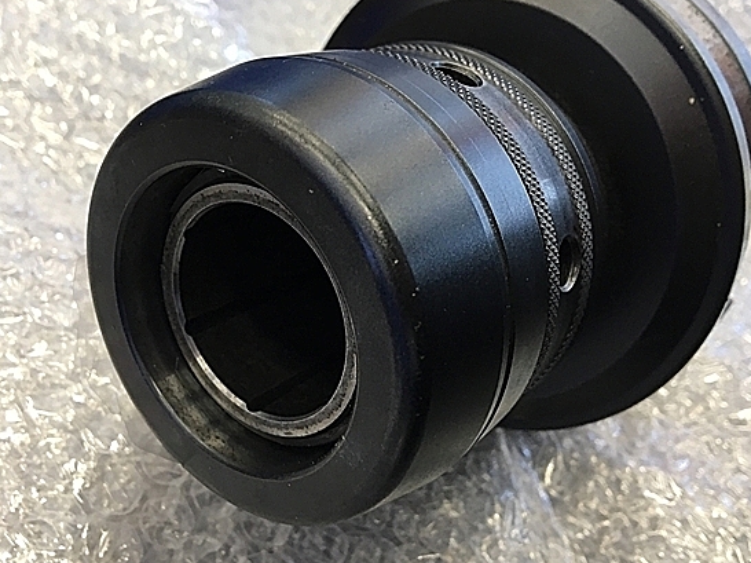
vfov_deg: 41.7
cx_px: 347
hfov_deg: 53.9
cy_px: 318
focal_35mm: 34
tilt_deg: -49.9
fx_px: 737
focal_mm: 4.15
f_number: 2.2
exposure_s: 1/30
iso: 80
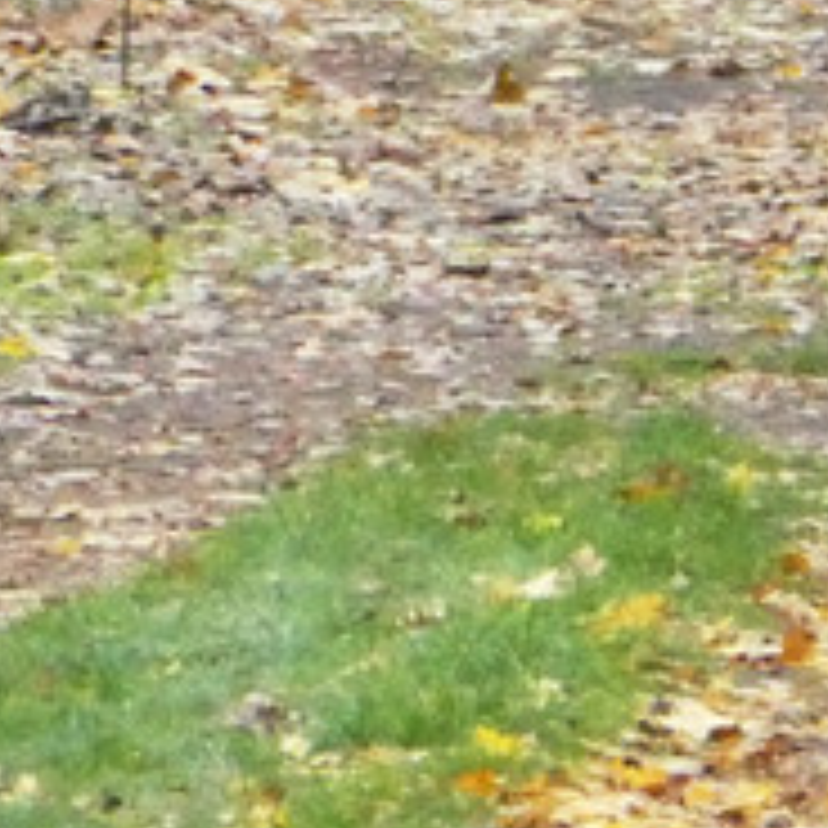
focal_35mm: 2306
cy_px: -662
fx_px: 62405
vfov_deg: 0.8
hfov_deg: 0.8
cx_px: 1098
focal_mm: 129
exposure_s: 1/125
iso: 1600
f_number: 6.4
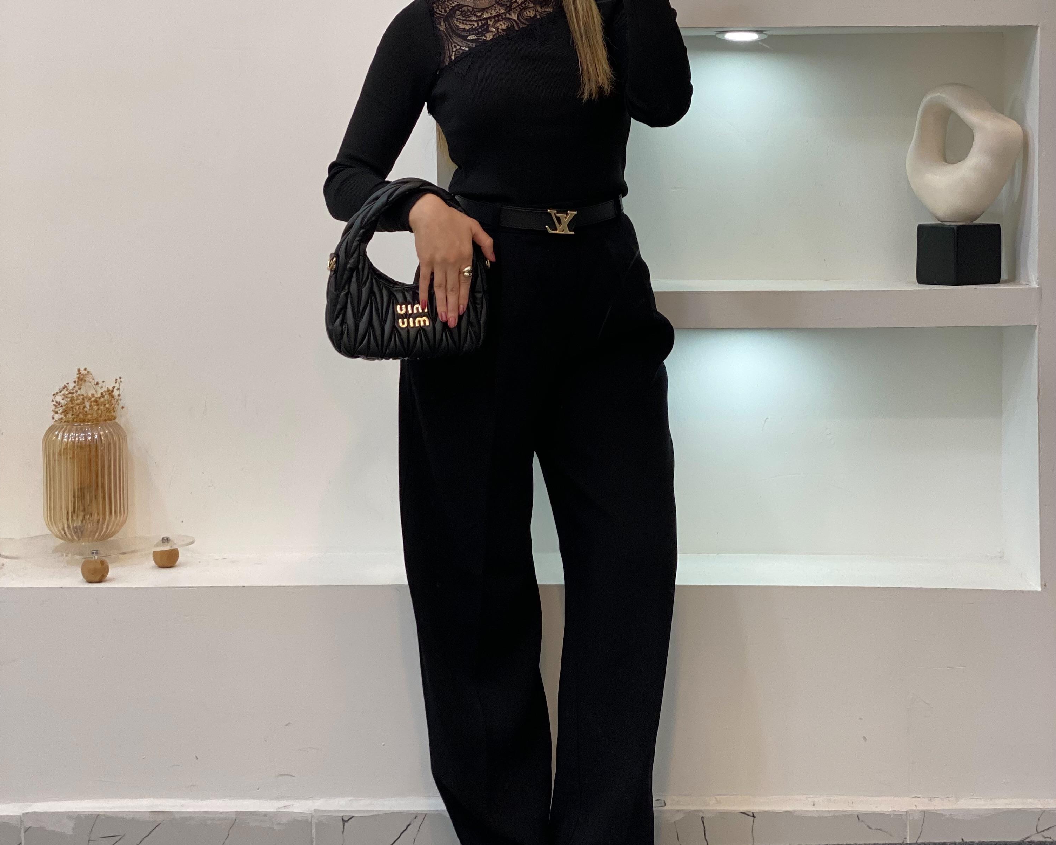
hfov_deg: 27.9
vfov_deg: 22.4
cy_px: 320
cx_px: 528
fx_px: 2125
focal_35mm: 68
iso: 80
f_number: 2
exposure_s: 1/100
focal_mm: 6
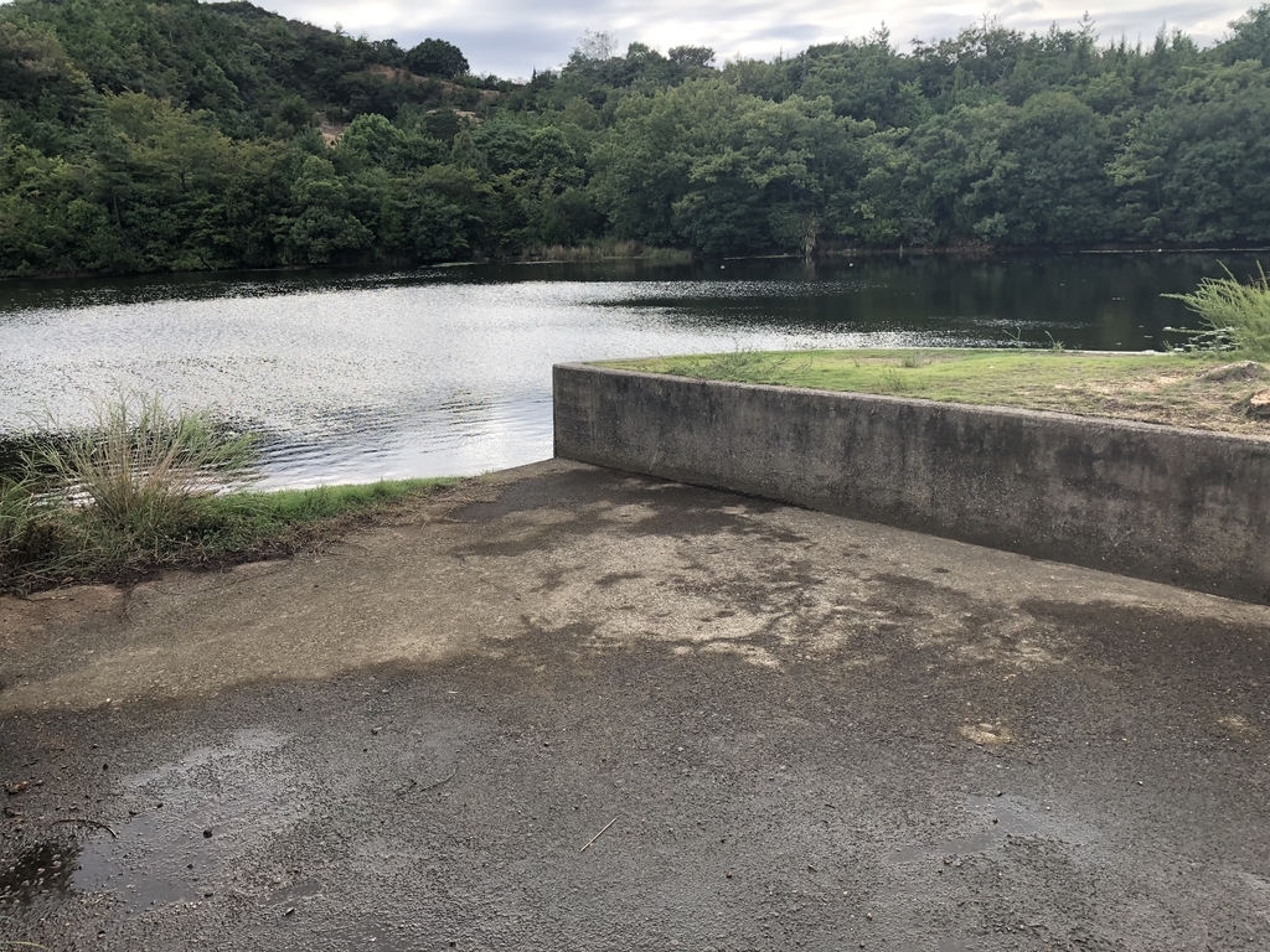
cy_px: 476
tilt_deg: -14.8
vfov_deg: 49.7
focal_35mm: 28
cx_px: 635
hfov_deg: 63.4
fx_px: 1027
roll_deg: +0.8
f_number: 1.8
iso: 20
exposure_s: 1/284
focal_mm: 3.99
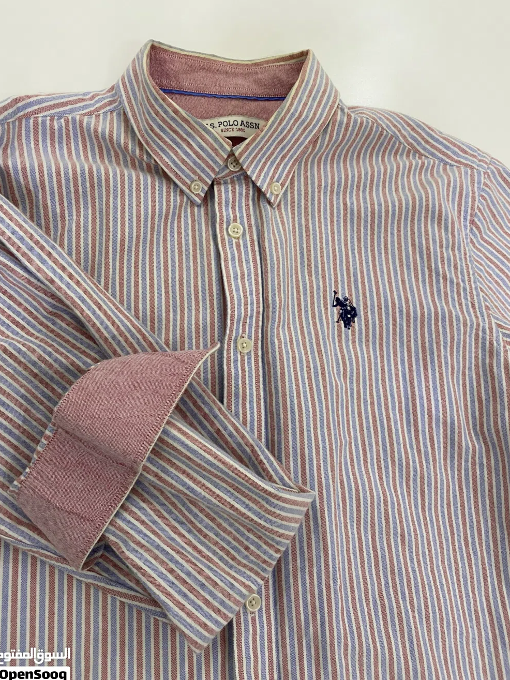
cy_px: 344
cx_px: 247
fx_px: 530
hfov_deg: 51.3
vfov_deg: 65.3
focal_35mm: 27
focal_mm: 4.25
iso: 64
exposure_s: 1/50
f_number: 1.8
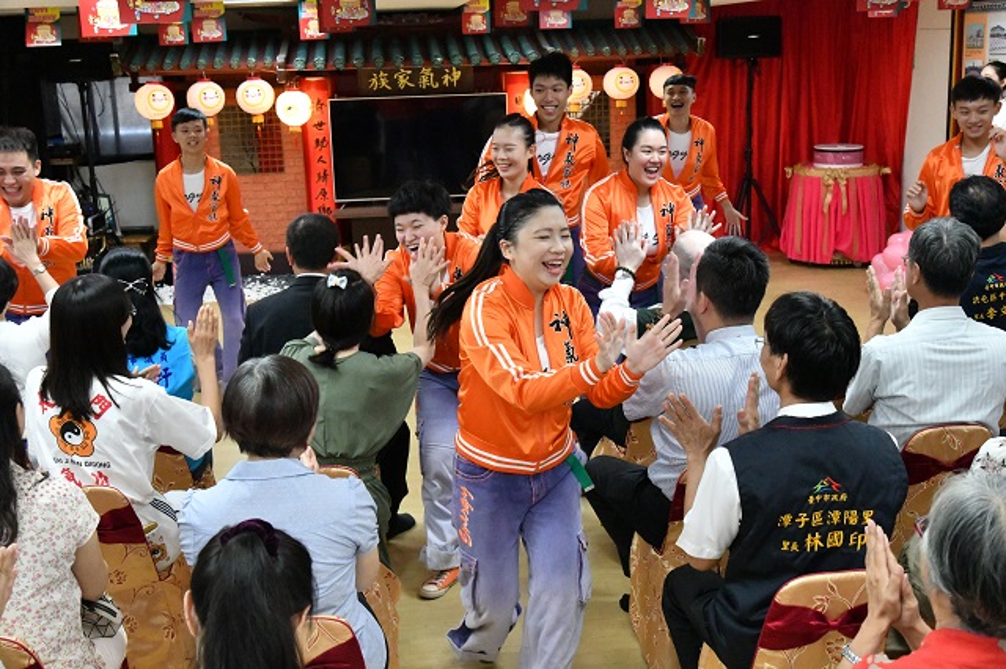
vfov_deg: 33.4
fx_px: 1117
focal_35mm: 40
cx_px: 503
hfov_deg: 48.5
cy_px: 334
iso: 20000
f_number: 8
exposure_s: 1/320
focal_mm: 40
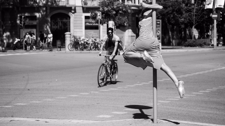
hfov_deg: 24.2
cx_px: 113
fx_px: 525
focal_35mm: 88
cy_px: 60
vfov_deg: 13.7
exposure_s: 1/6400
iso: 200
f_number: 2.8
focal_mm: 40
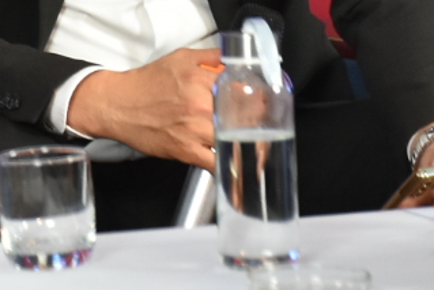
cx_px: -484
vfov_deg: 4.3
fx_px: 3859
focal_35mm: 320
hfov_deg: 6.2
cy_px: -233
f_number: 2.8
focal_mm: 42
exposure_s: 1/200
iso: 800
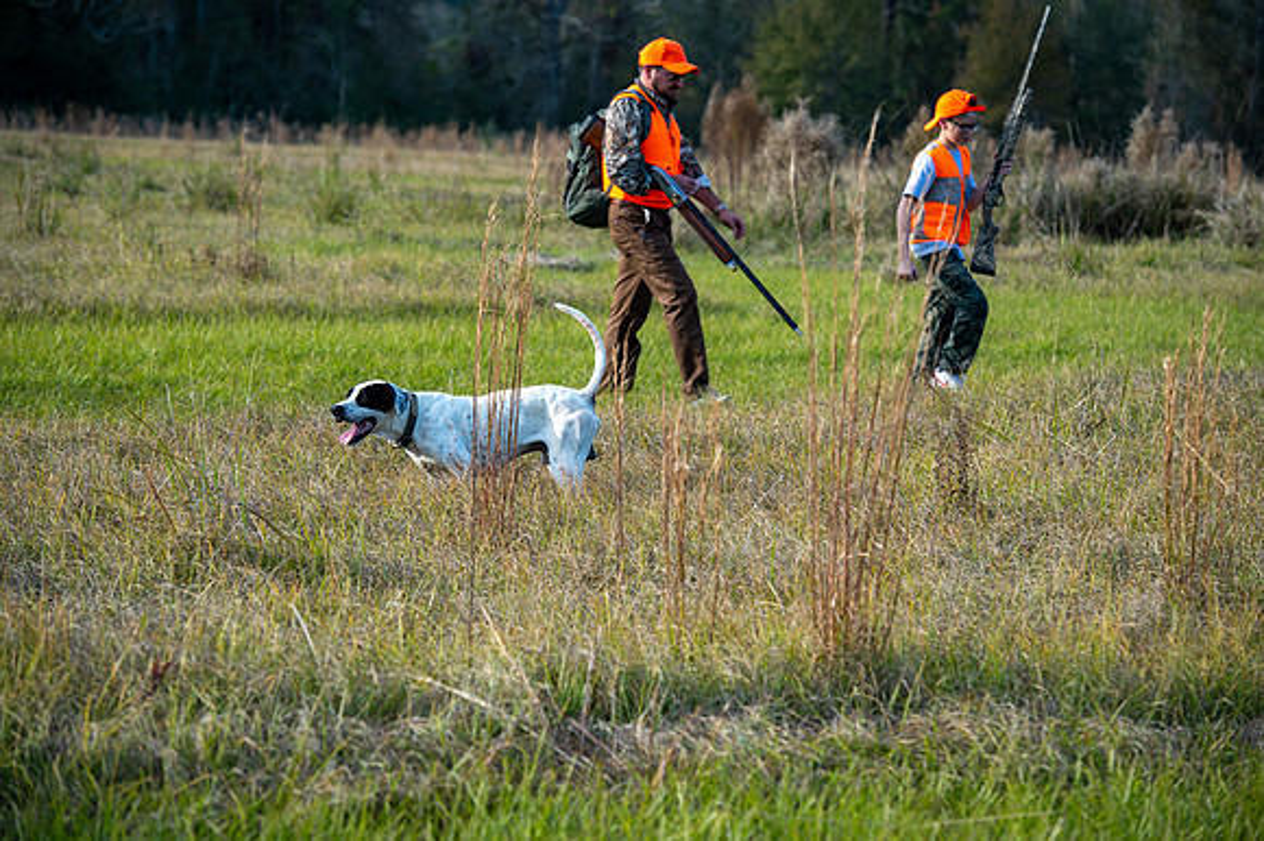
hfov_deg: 15.8
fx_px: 4562
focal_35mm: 130
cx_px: 632
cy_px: 420
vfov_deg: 10.5
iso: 100
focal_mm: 130
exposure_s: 1/200
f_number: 5.6
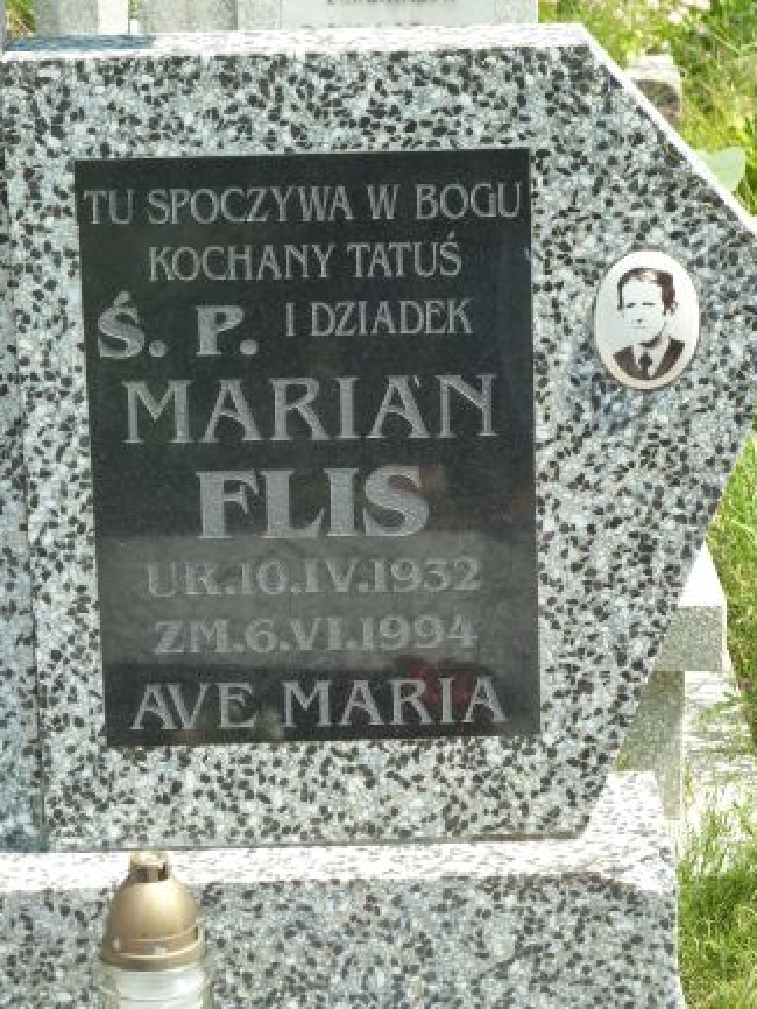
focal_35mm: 123
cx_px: 373
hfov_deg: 12.1
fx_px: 3585
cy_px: 543
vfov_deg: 16.0
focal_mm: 18.2
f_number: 4.4
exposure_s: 1/200
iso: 125
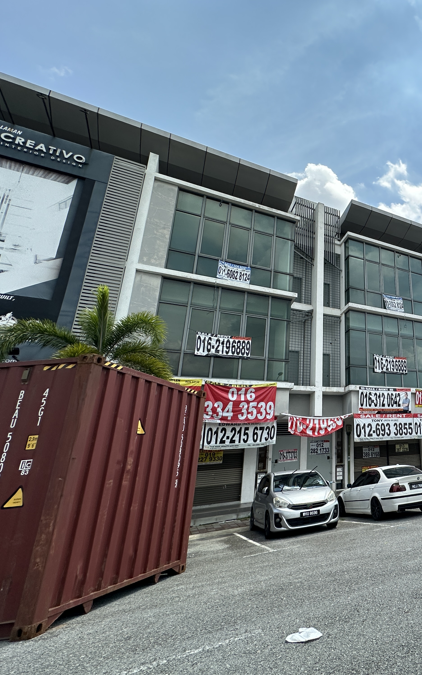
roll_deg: +5.1
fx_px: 368
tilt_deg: +19.2
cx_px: 437
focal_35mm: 20
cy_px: 338
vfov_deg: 85.1
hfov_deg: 47.6
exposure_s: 1/1770
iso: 40
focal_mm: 2.22
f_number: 2.2
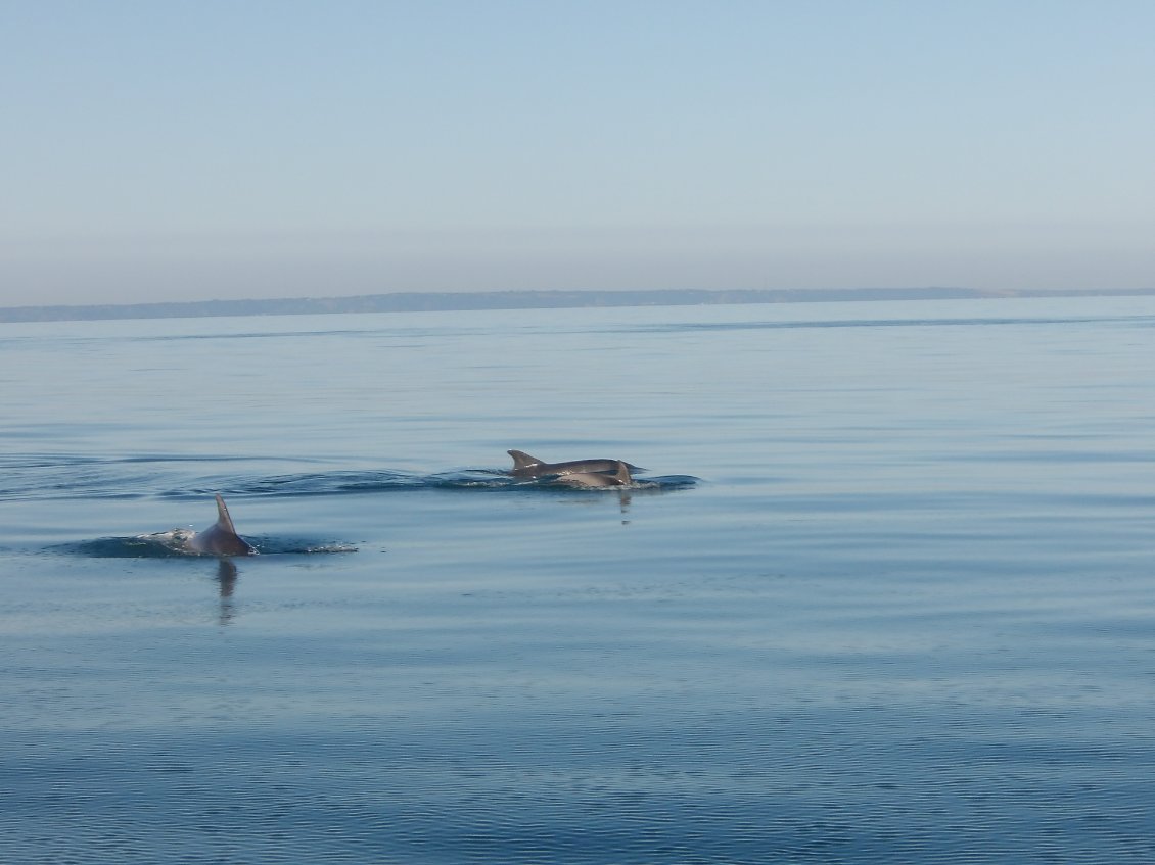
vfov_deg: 13.7
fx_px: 3603
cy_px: 432
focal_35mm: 108
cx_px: 578
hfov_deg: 18.2
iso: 100
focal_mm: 19.6
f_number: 6.6
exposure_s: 1/351
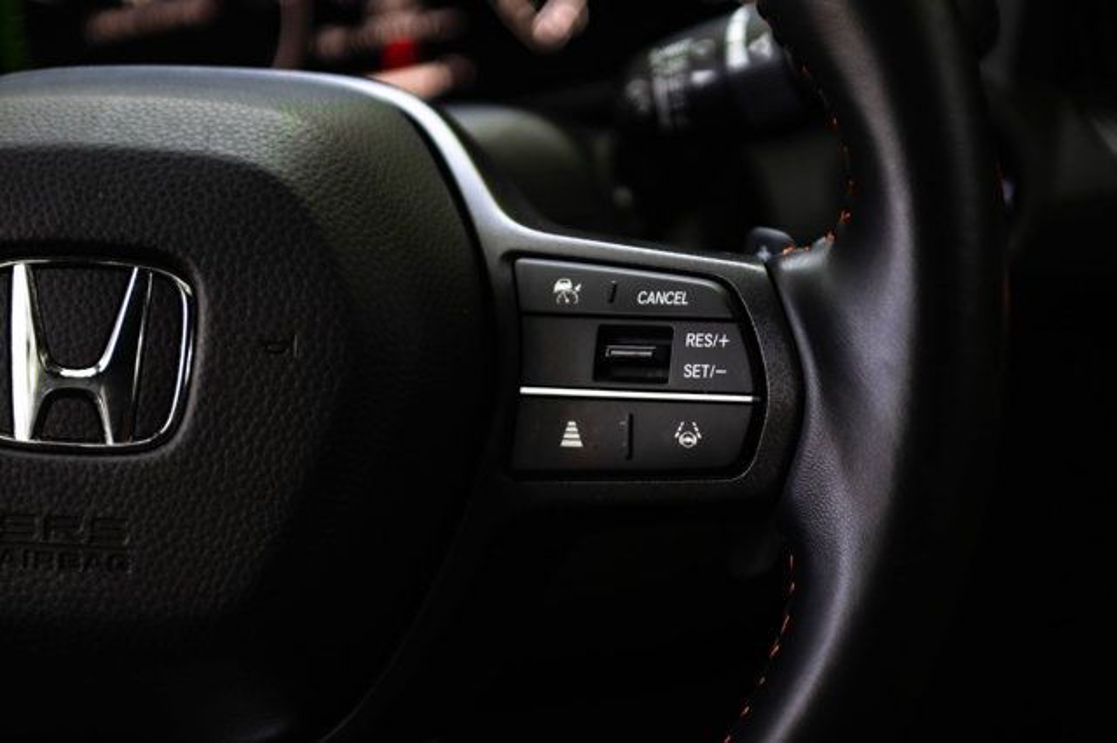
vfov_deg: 13.0
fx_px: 3256
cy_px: 372
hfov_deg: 19.5
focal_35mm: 105
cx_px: 558
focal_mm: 70
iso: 640
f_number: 3.2
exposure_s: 1/200
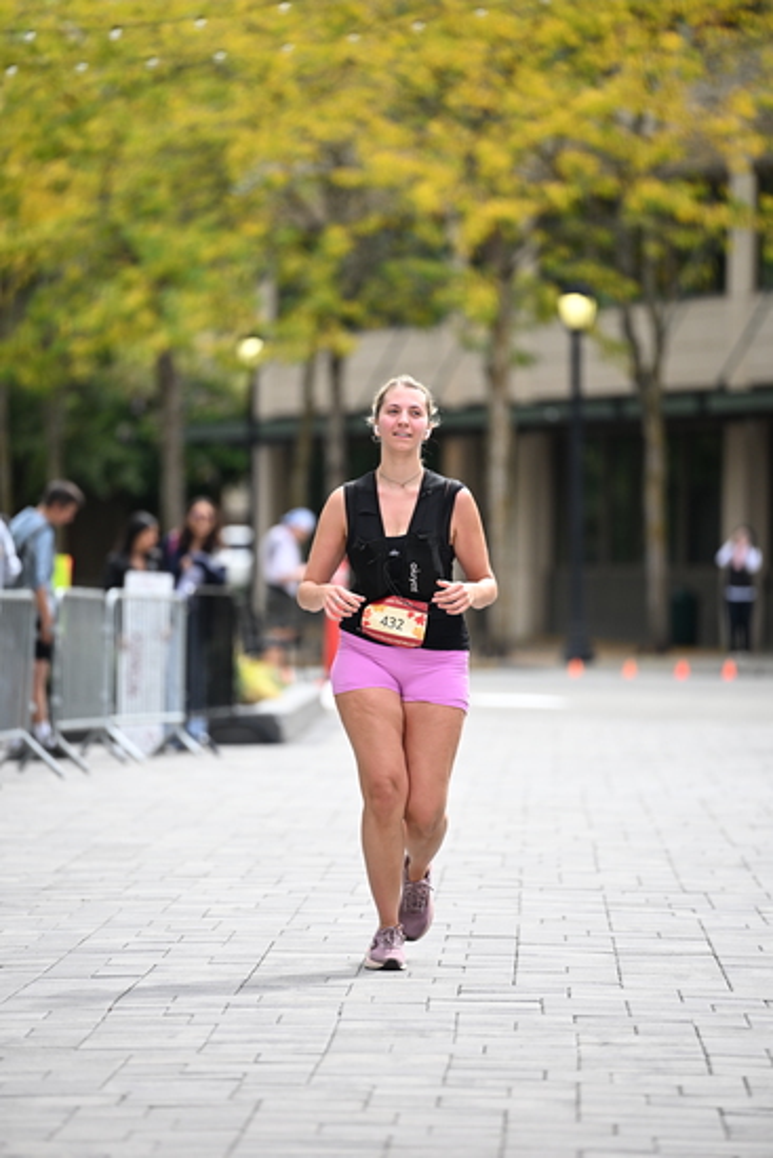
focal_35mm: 200
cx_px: 386
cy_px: 579
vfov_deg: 10.3
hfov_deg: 6.9
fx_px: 6437
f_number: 2.8
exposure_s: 1/2500
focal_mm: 200
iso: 640
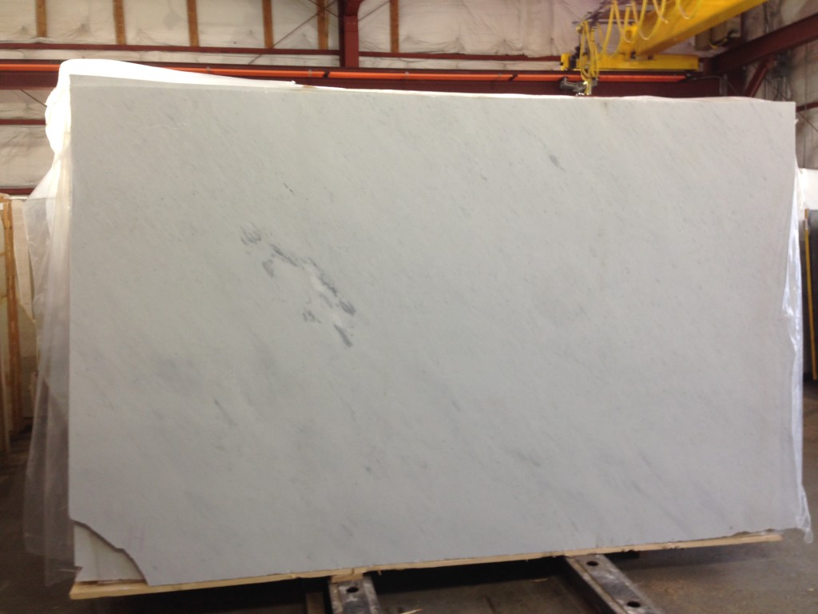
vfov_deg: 42.9
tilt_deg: -5.0
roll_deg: -0.3
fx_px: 780
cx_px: 409
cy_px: 307
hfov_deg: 55.4
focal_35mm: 33
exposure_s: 1/20
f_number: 2.4
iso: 50
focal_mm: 4.12
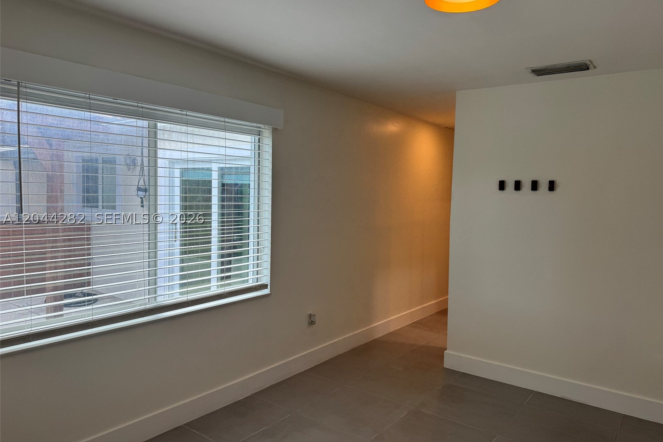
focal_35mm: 25
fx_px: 460
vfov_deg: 51.3
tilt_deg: -4.3
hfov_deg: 71.5
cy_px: 218
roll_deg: -0.9
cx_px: 332
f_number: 1.78
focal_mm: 6.76
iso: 64
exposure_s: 1/144
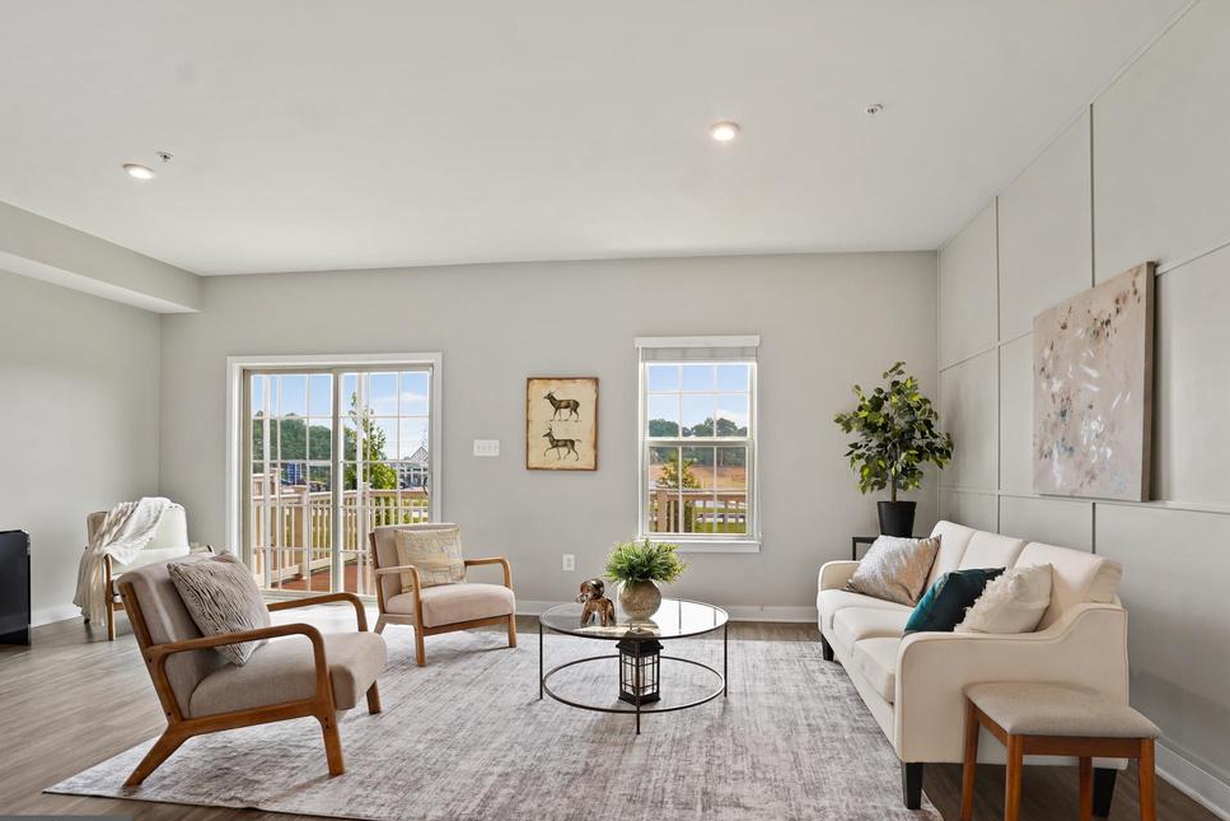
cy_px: 427
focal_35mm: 18
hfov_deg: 89.9
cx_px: 642
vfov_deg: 67.4
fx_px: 615
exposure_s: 1/60
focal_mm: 17
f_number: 4
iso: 320
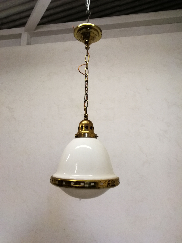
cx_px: 91
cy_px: 122
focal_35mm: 24
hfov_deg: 56.8
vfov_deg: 71.6
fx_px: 168
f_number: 2.2
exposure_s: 1/50
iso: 50
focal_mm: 2.38
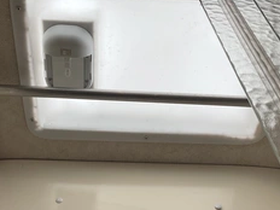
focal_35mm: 50
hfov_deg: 38.1
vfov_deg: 29.1
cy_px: 87
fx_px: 404
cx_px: 126
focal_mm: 3
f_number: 1.8
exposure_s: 1/205
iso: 20
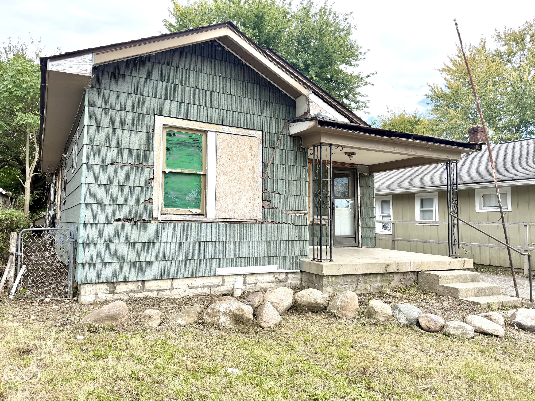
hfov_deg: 71.6
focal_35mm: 24
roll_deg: -0.9
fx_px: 371
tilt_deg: +3.3
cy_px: 200
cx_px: 268
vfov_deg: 56.8
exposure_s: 1/1727
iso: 100
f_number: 1.78
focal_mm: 6.76
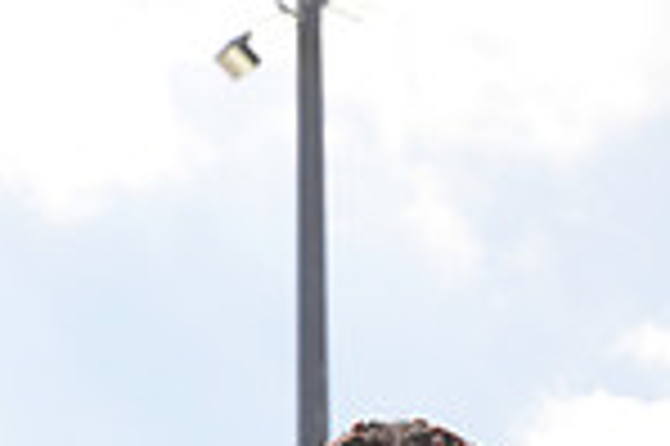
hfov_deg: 9.7
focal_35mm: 212
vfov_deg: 6.2
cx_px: 427
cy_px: 978
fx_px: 3941
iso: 125
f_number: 9
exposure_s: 1/200
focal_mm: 70
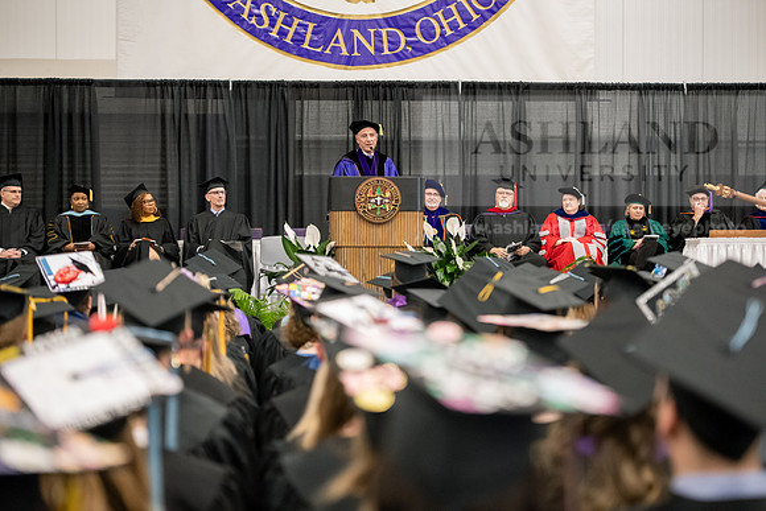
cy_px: 256
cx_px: 383
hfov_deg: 22.6
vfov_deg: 15.2
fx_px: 1915
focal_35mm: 90
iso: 4000
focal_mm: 90
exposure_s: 1/200
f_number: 3.2
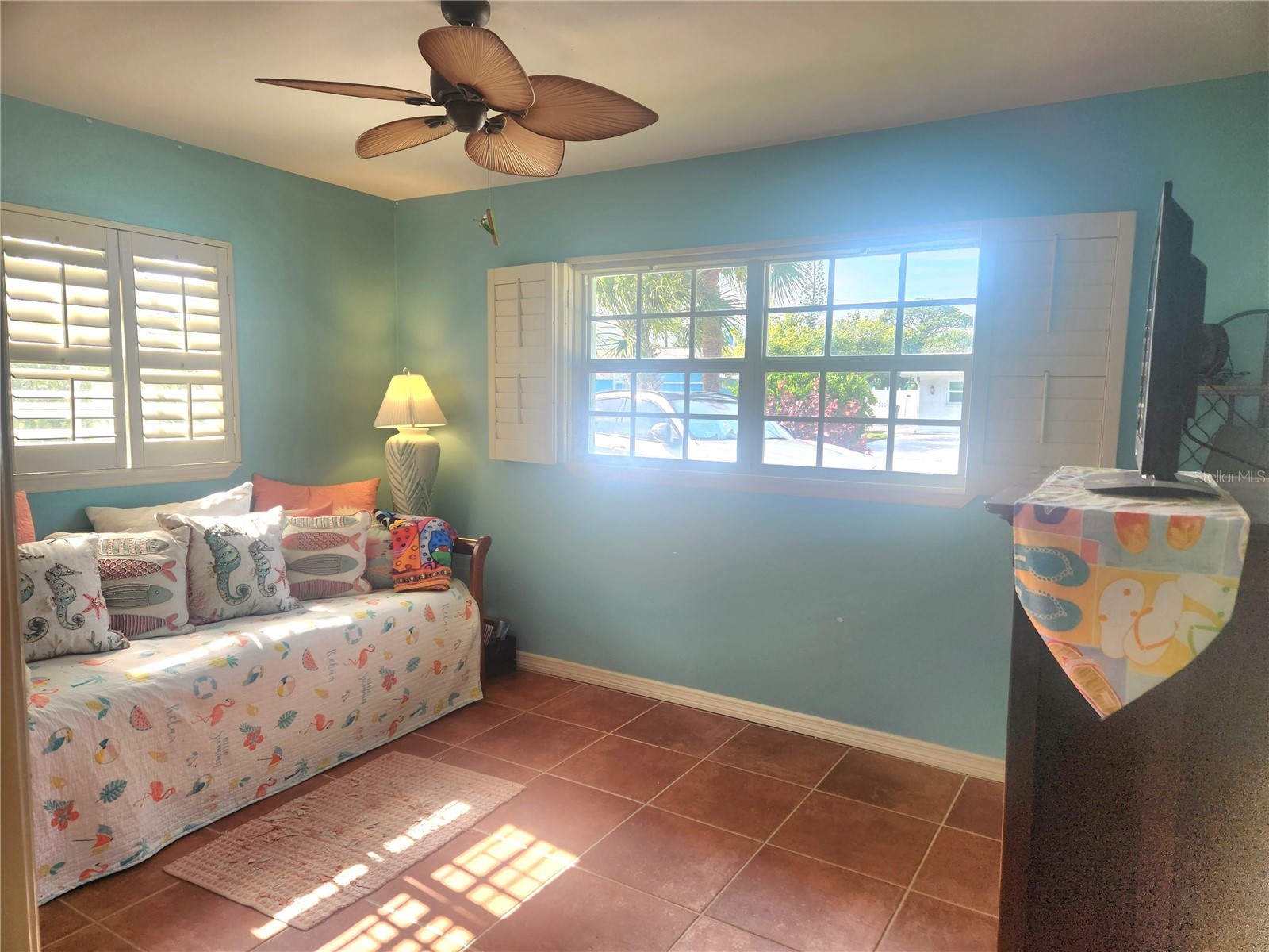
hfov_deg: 73.9
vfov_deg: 58.9
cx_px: 634
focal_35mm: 23
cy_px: 476
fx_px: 843
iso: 25
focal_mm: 5.4
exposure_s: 1/182
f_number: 1.8
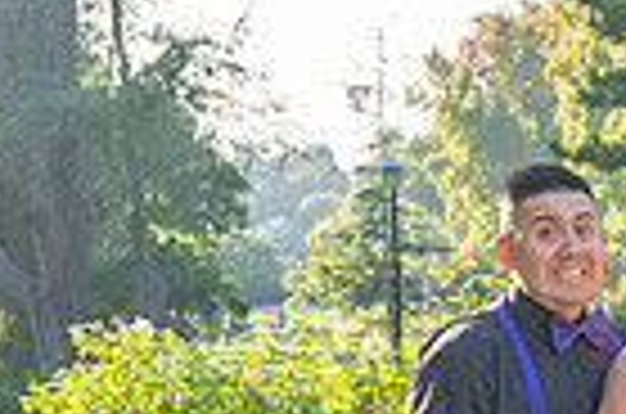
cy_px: 529
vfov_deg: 9.7
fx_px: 2394
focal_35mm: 138
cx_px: 1112
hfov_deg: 13.4
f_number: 5.6
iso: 200
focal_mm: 33
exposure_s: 1/200
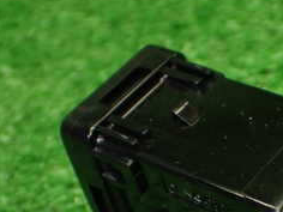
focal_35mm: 112
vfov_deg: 13.0
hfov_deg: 17.3
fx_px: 916
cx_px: 260
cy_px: 223
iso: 800
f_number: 2.9
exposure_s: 1/125
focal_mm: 7.84
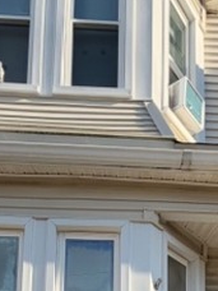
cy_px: 376
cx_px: 120
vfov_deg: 33.6
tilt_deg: +8.7
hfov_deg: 35.1
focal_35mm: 41
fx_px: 344
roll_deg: -0.8
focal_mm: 2.22
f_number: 2.2
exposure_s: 1/751
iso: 40
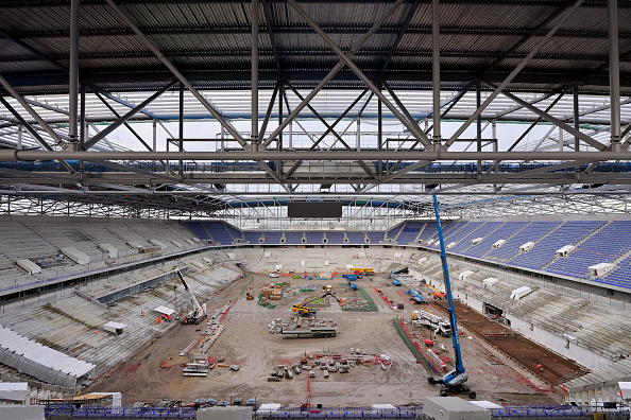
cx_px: 316
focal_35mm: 14
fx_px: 245
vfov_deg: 81.2
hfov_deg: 104.3
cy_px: 210
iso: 1000
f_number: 8
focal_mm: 14
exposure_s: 1/200
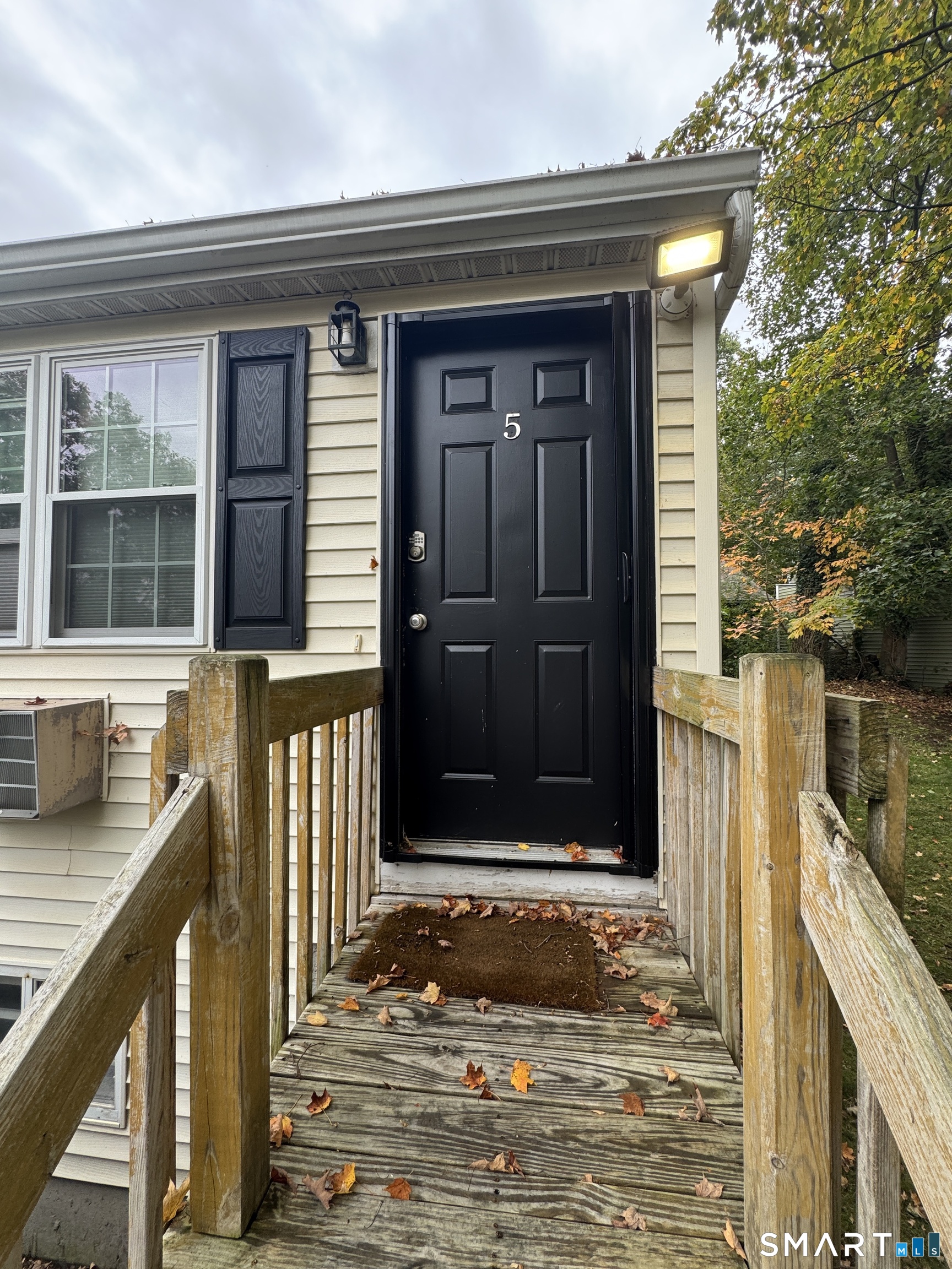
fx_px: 513
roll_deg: +1.8
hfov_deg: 85.7
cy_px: 634
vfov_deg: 102.1
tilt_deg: +4.2
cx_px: 476
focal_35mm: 14
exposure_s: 1/120
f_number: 2.2
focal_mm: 2.22
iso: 50
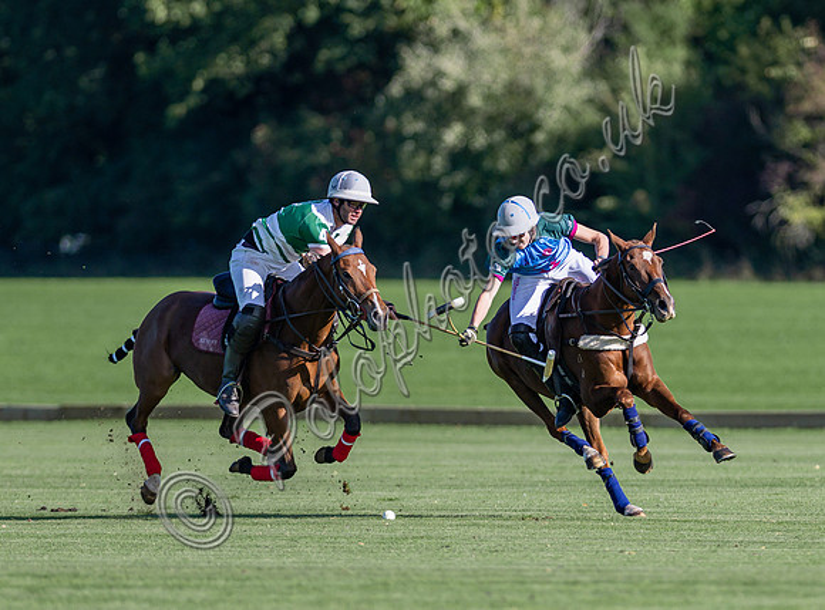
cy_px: 441
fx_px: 15889
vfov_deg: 2.2
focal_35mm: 670
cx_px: 572
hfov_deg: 3.0
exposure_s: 1/2500
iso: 160
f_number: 3.2
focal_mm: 300
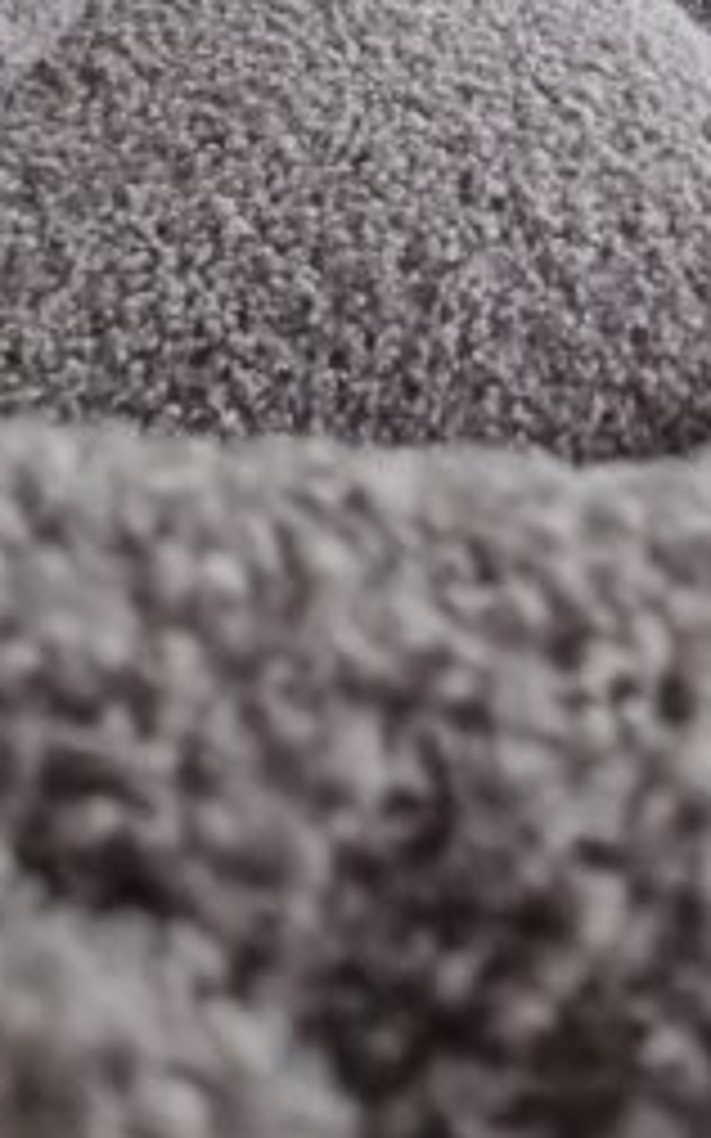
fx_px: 2389
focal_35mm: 77
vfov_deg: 23.8
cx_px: 994
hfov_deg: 15.8
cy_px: -319
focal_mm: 6.4
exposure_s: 1/100
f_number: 1.8
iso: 200
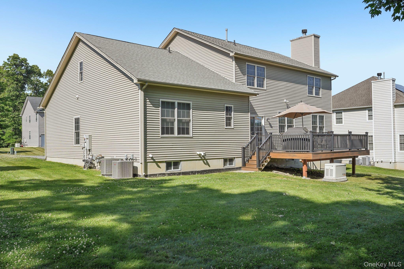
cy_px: 134
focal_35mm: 31
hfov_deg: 60.3
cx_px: 202
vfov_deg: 42.3
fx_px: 348
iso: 100
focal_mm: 31
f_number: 8
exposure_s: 1/200
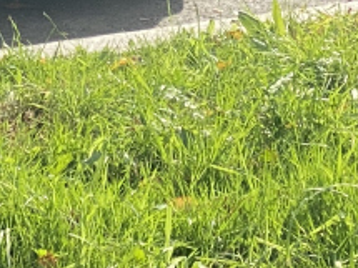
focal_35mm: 314
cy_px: -427
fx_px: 3246
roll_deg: +0.9
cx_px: -383
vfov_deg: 4.6
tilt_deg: -4.7
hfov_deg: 6.1
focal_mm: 6
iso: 20
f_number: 2
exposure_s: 1/424
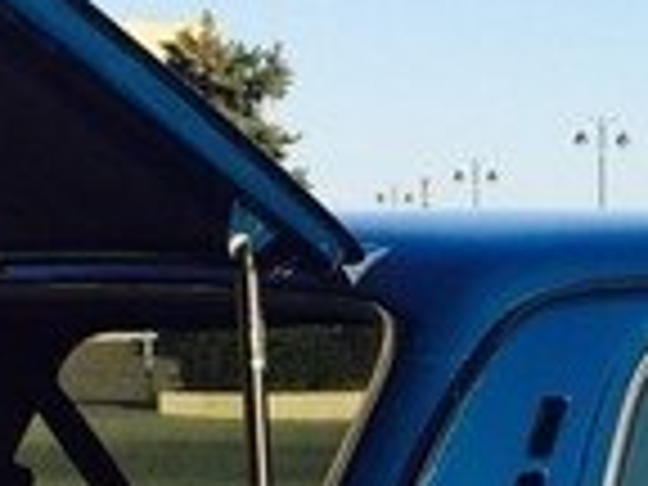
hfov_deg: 14.5
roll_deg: -0.5
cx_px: 706
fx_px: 2490
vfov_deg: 10.8
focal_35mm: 133
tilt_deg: -7.9
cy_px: 682
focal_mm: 4.15
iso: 32
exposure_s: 1/1642
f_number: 2.2
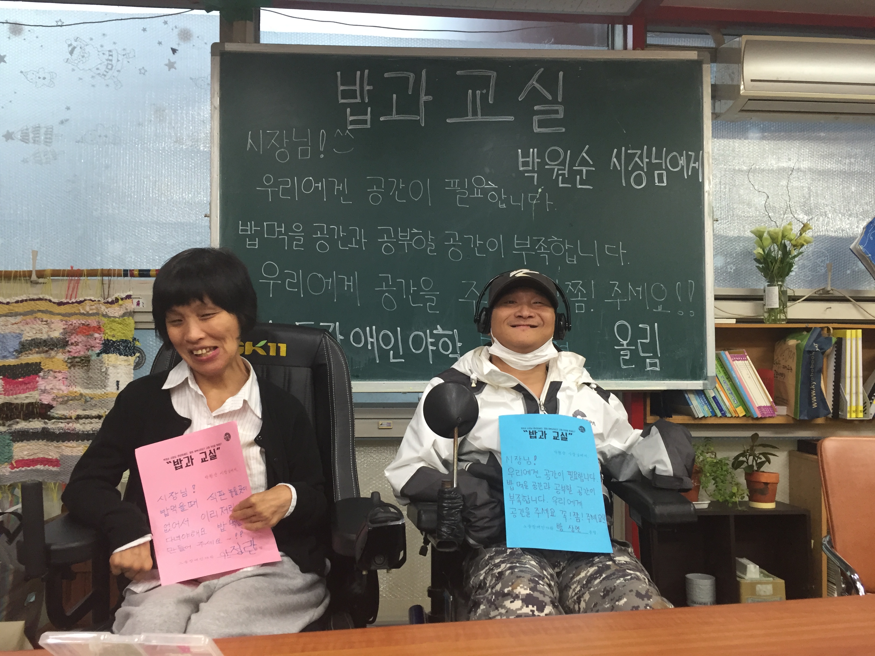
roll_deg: -0.5
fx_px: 733
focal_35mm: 29
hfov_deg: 61.7
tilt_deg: +0.3
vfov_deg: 48.2
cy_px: 328
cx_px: 438
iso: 100
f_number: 2.2
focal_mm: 4.15
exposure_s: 1/30
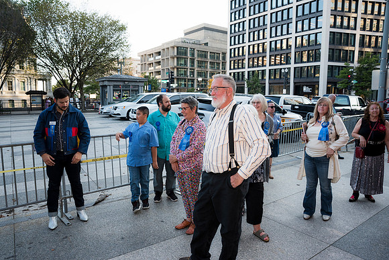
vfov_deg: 52.9
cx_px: 194
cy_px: 130
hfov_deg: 73.4
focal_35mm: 24
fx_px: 261
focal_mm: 24
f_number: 5.6
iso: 800
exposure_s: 1/320
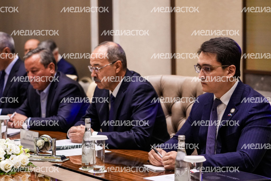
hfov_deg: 19.5
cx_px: 136
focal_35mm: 105
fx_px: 790
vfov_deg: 13.0
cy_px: 90
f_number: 2.8
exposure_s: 1/500
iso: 4000
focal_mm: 70
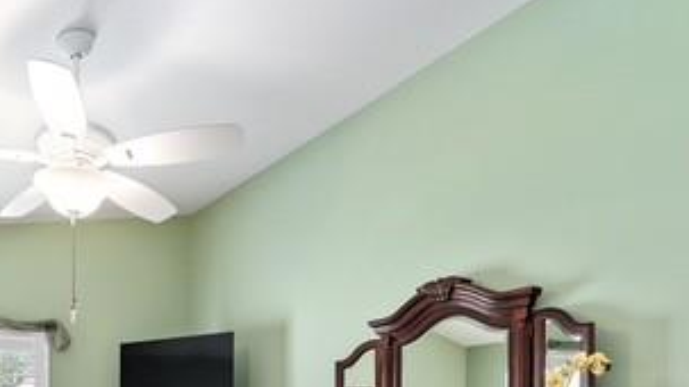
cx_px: 125
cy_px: 442
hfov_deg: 57.4
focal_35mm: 31
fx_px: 566
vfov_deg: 32.4
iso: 320
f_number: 7.1
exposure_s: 1/4
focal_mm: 14
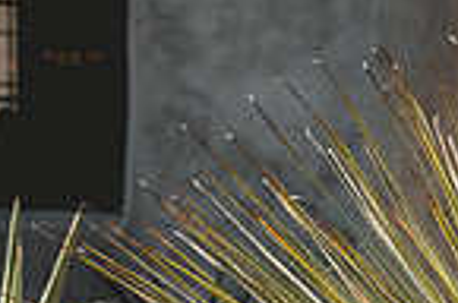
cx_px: 521
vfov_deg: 8.6
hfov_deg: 12.9
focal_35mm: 156
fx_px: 1980
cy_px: 426
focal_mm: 39
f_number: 2.8
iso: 160
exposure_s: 1/1000
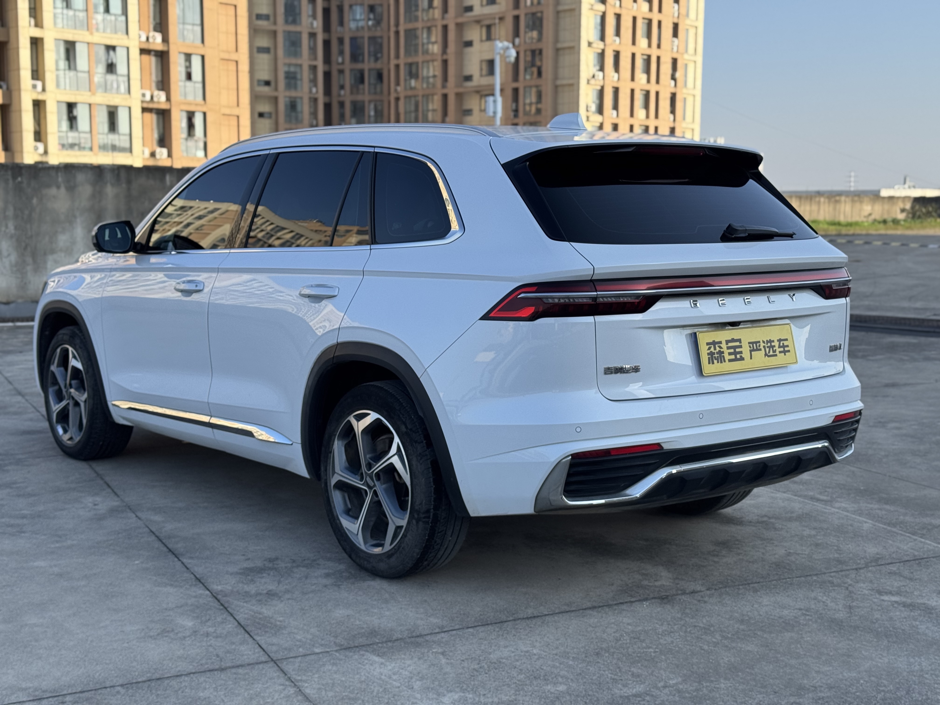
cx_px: 470
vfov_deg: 30.3
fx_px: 1303
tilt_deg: -6.4
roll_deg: -0.3
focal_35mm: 48
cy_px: 352
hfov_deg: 39.7
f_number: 1.78
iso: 64
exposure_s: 1/2415
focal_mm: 6.76
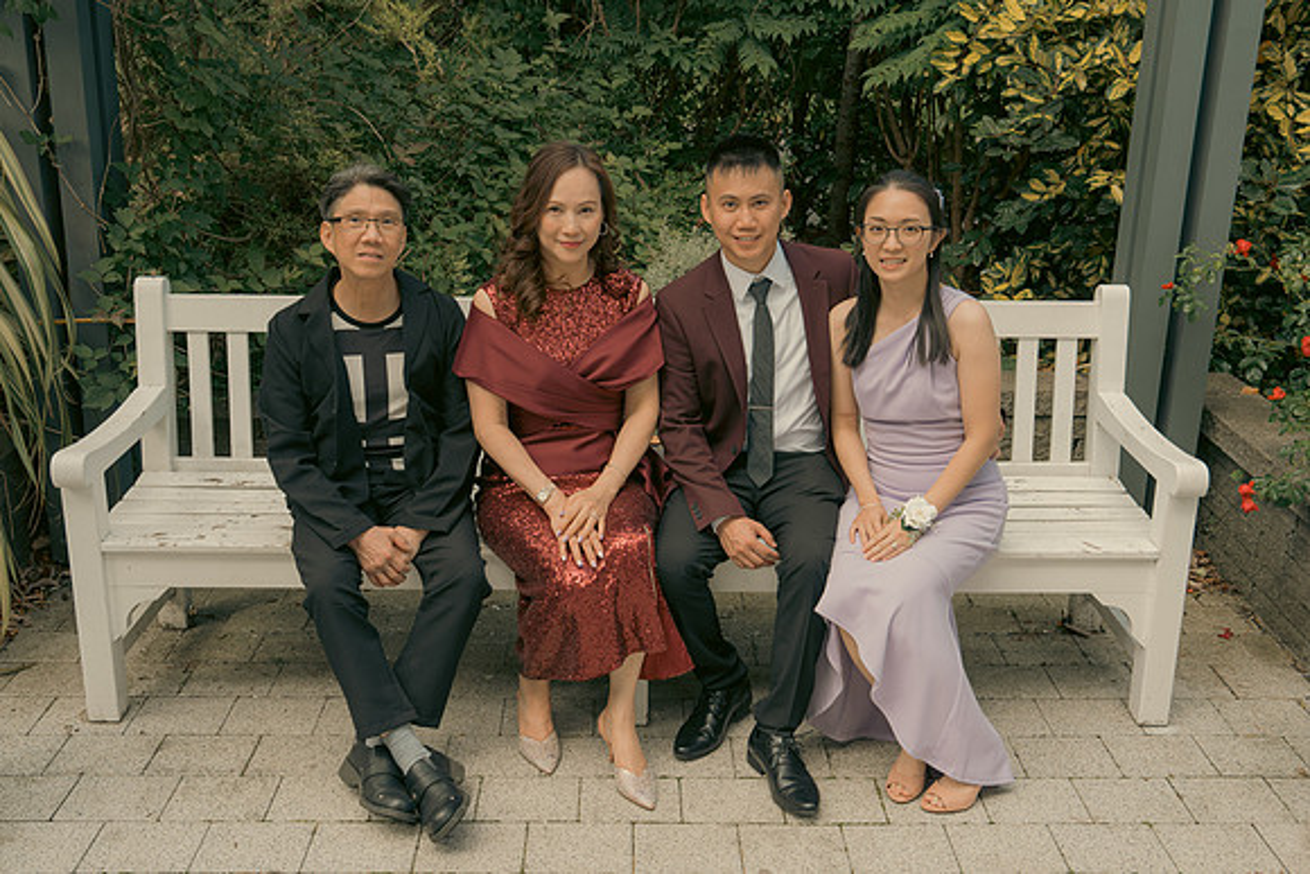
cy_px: 437
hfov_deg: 50.7
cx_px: 655
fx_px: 1383
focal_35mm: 38
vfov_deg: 35.1
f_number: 5
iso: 125
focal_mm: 38
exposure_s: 1/160
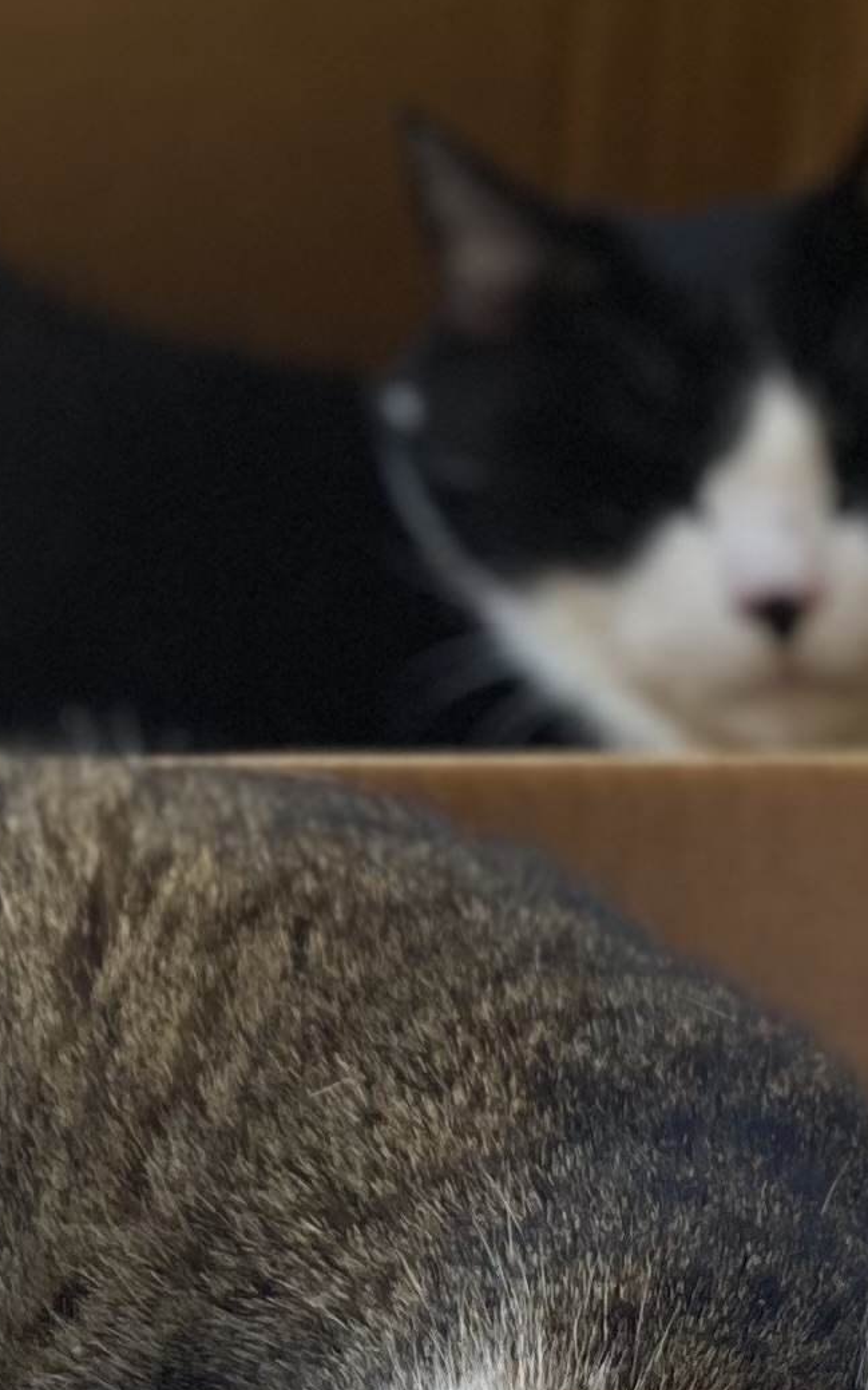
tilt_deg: -36.1
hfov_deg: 6.1
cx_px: -9
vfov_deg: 9.8
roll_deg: -5.6
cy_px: 720
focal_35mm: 214
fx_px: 8103
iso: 20
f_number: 2
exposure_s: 1/122
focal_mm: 6
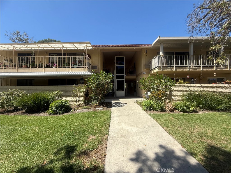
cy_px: 86
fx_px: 93
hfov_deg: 102.1
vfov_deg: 85.7
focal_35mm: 14
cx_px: 116
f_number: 2.2
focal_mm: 2.22
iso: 50
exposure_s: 1/1312
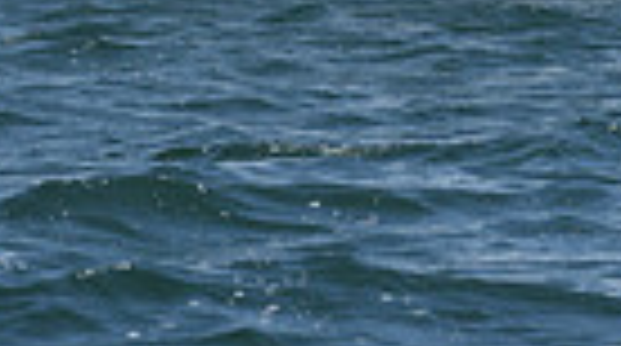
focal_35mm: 512
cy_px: -944
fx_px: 8415
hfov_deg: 4.2
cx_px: 407
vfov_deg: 2.3
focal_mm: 116
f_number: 8
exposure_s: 1/1250
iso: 250
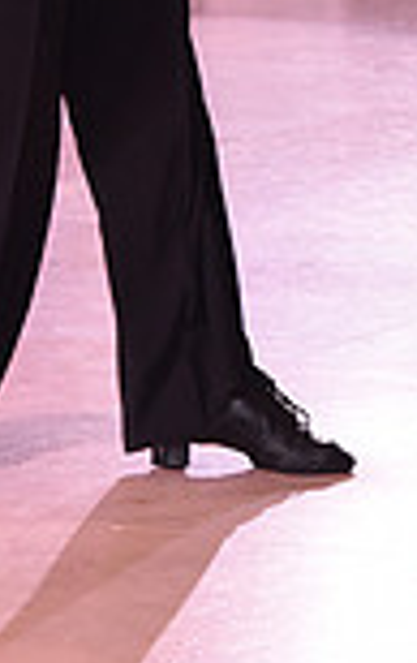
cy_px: -314
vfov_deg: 7.7
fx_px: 4846
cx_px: 552
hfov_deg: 4.9
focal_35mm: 268
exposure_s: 1/320
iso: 2500
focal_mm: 70
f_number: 6.3
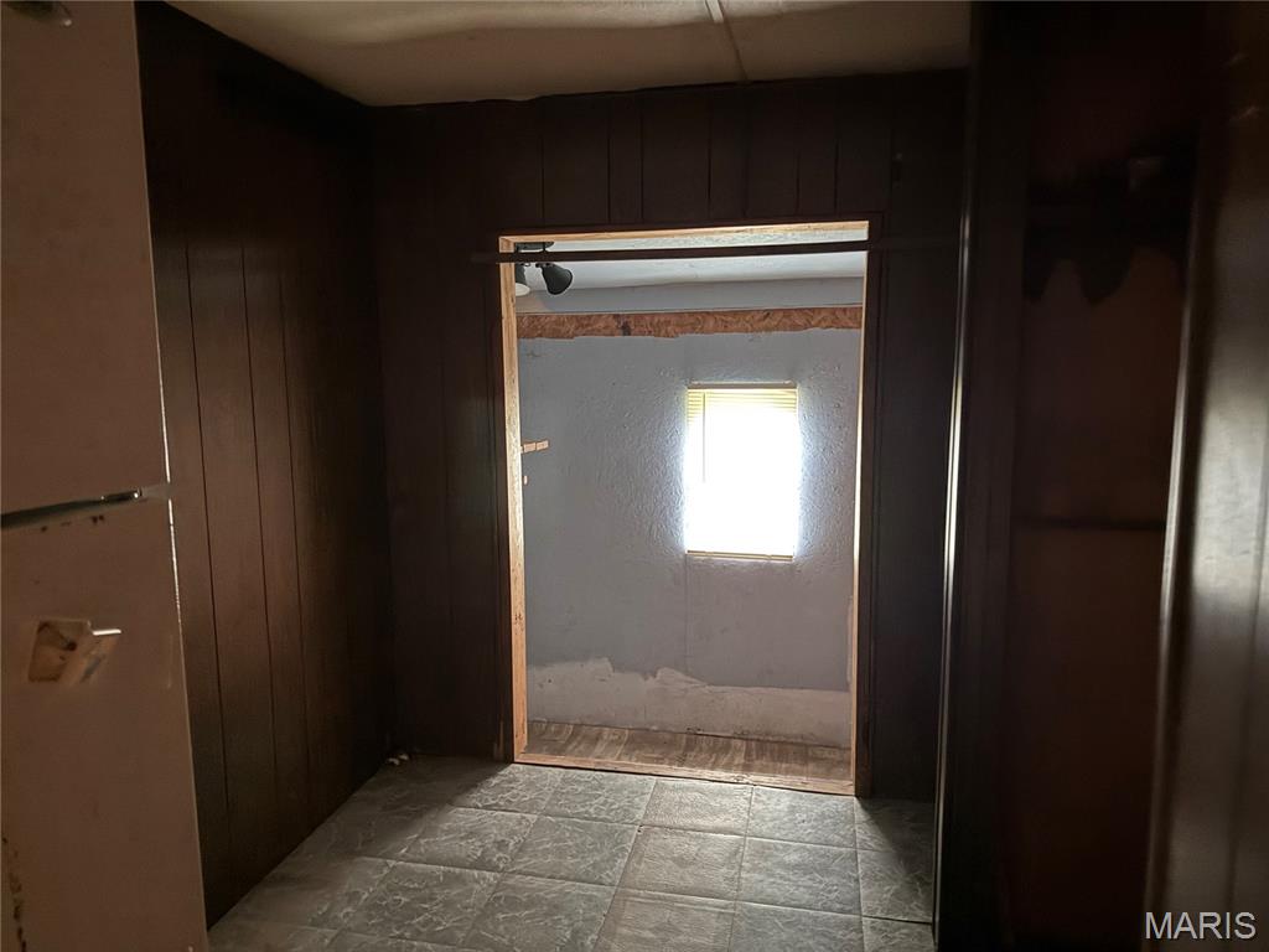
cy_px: 476
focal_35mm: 24
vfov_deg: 56.8
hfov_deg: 71.6
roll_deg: -0.3
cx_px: 634
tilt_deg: -7.9
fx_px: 880
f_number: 1.78
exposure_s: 1/11
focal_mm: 6.76
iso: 1000
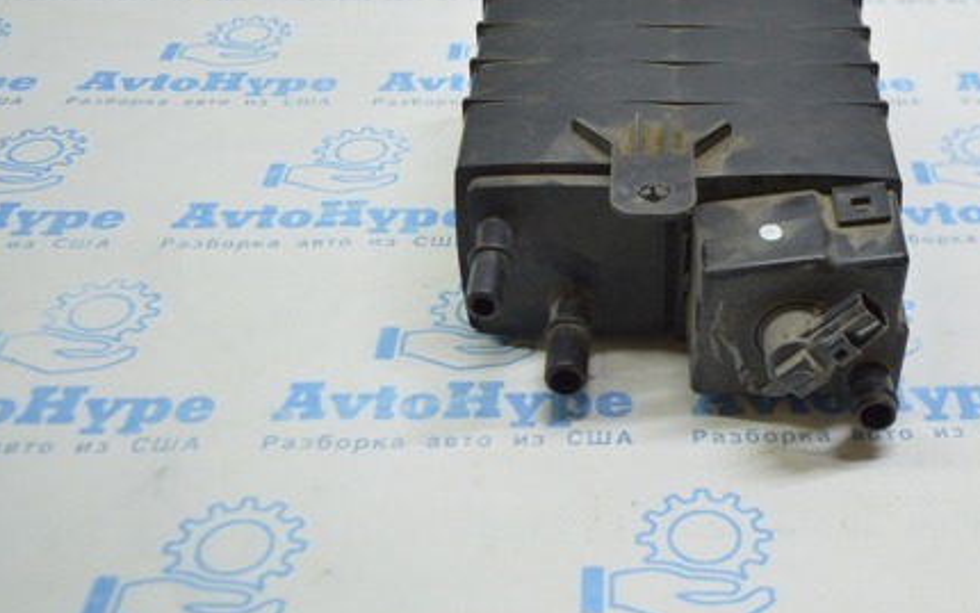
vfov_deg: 25.8
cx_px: 704
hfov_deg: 39.5
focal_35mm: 50
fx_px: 1336
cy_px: 229
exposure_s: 1/60
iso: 400
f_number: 3.8
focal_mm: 22
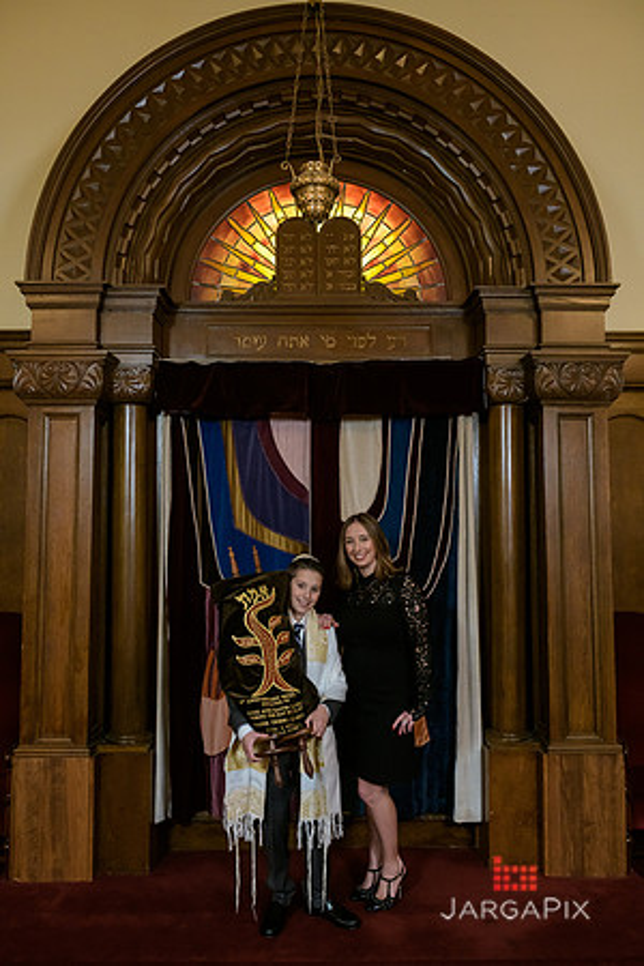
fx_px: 751
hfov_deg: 46.4
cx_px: 322
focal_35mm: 28
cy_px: 483
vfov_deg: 65.5
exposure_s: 1/125
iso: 1600
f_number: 5.6
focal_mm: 28
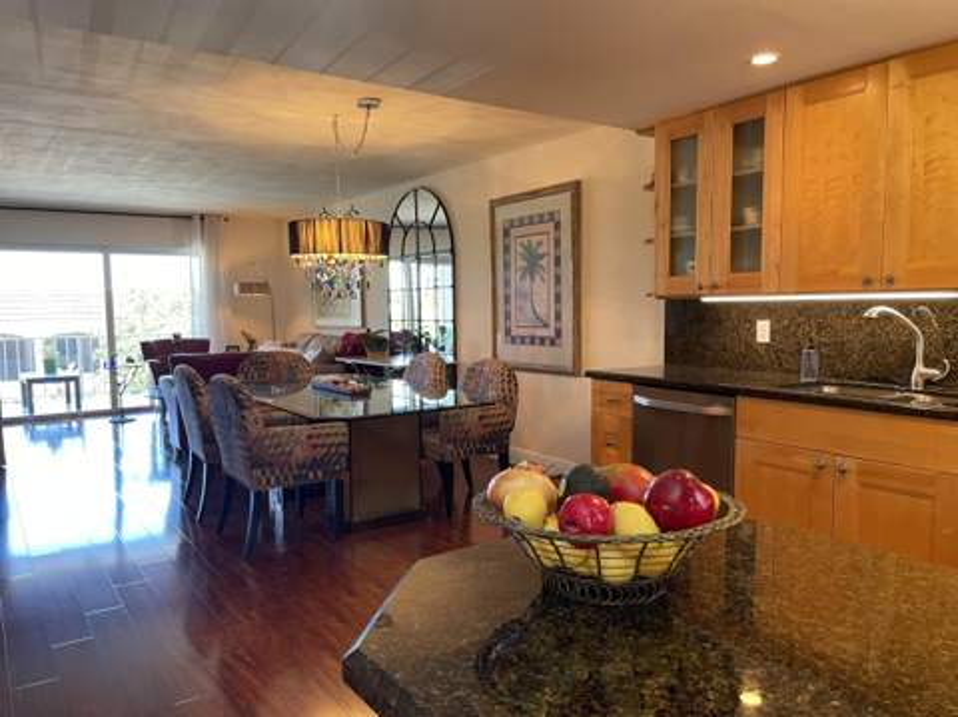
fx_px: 719
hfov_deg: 67.4
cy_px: 358
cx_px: 479
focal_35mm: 26
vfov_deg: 53.0
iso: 100
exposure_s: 1/60
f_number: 1.6
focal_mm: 4.2
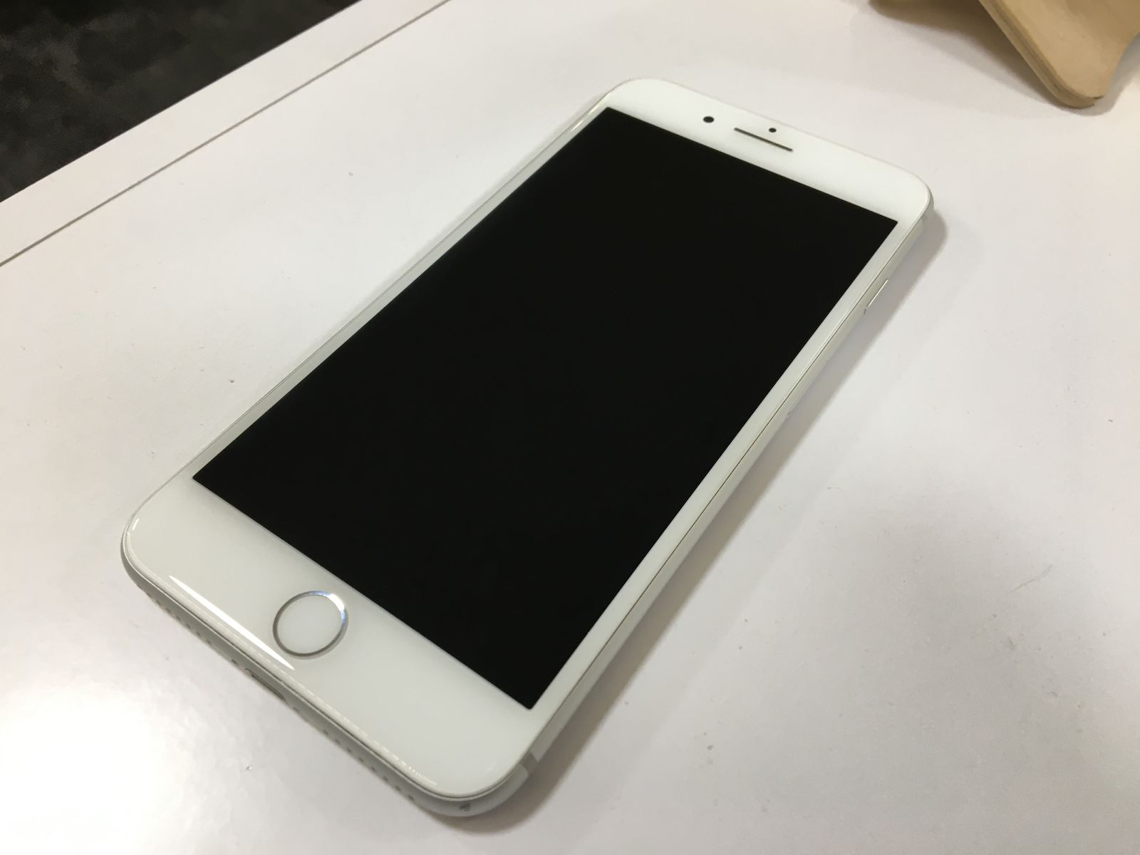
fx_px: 955
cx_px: 570
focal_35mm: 29
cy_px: 428
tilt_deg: -51.6
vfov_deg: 48.2
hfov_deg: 61.7
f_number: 2.2
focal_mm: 4.15
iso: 32
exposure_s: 1/30
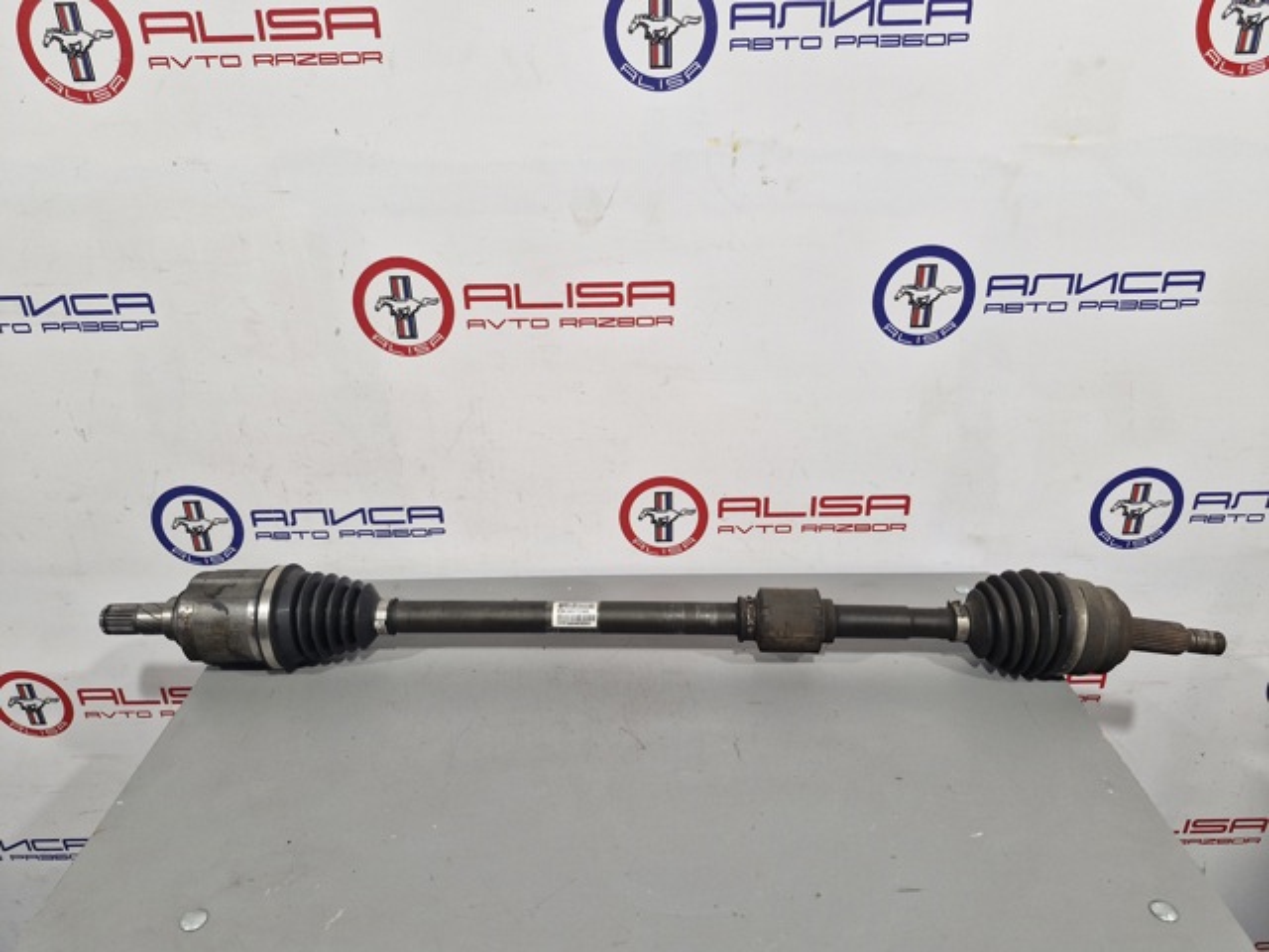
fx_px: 843
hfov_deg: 73.9
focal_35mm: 23
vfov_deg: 58.9
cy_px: 476
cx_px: 634
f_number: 1.8
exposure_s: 1/100
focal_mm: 5.54
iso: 200
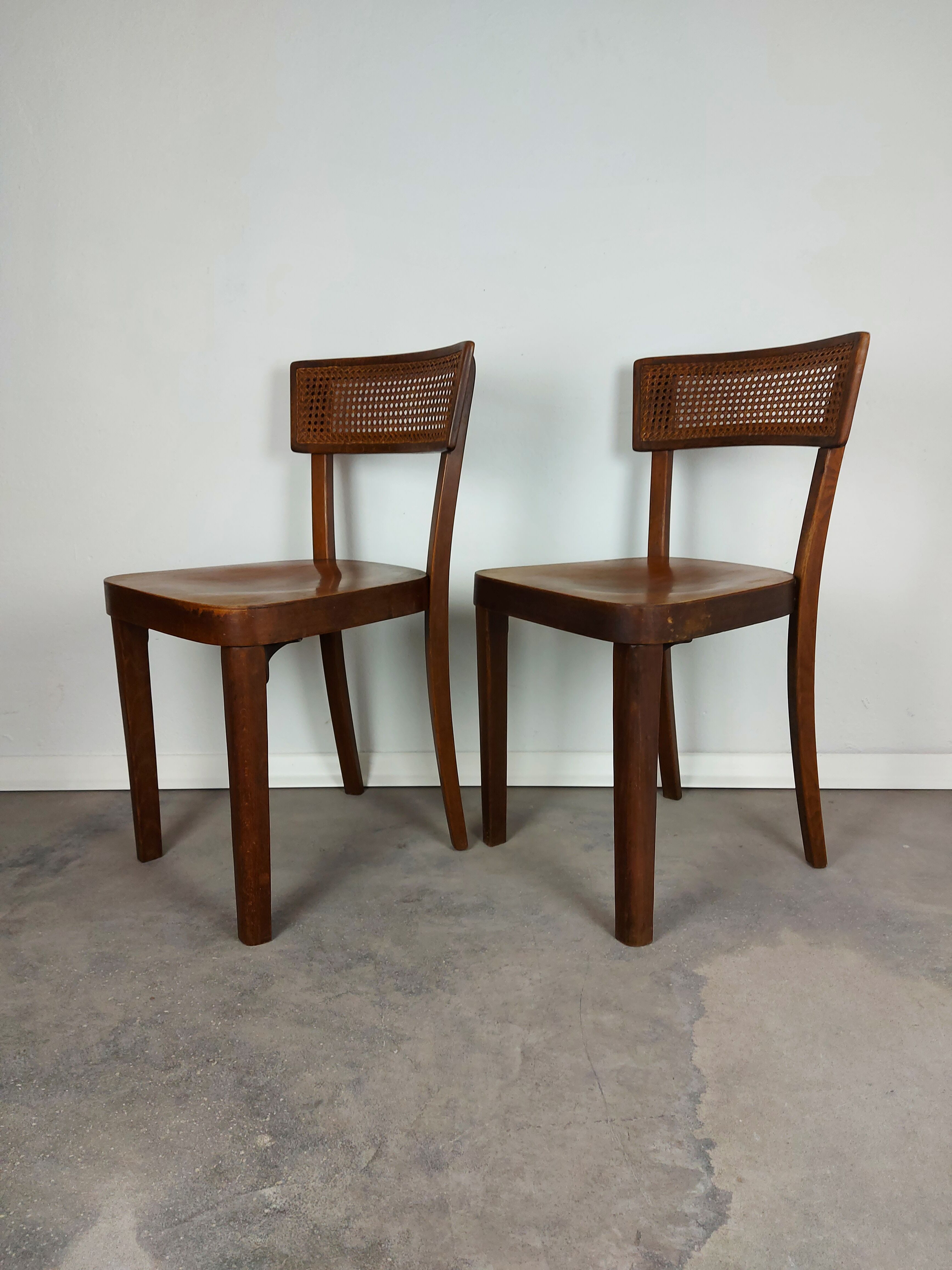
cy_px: 635
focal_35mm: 24
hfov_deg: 56.8
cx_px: 476
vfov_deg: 71.6
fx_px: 880
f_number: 1.8
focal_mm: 5.23
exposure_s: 1/50
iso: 160
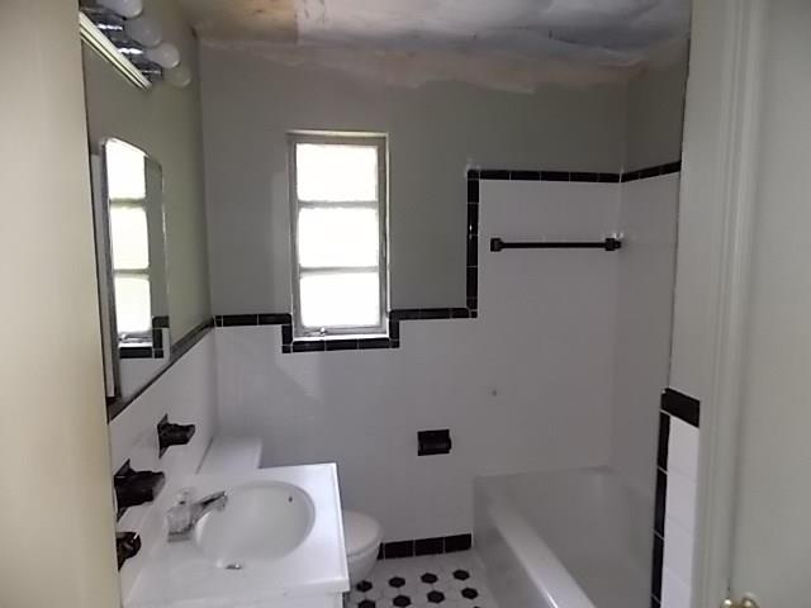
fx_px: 539
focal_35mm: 23
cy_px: 304
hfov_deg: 73.9
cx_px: 406
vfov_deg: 58.9
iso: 320
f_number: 3.1
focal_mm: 4
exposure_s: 1/30
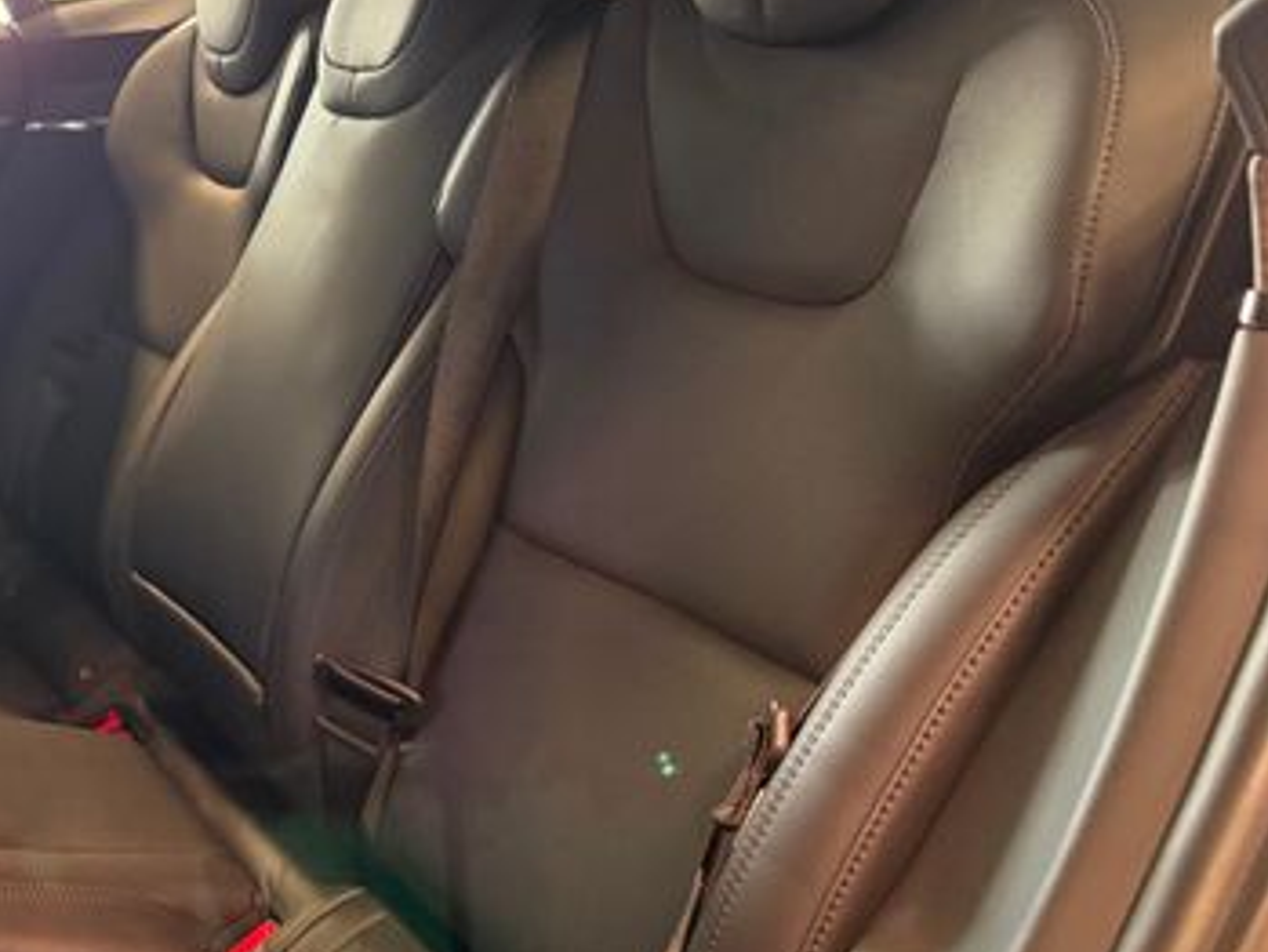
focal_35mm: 44
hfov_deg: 39.6
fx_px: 1612
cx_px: 109
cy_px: 392
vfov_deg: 32.8
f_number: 1.78
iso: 500
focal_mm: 6.76
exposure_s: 1/60
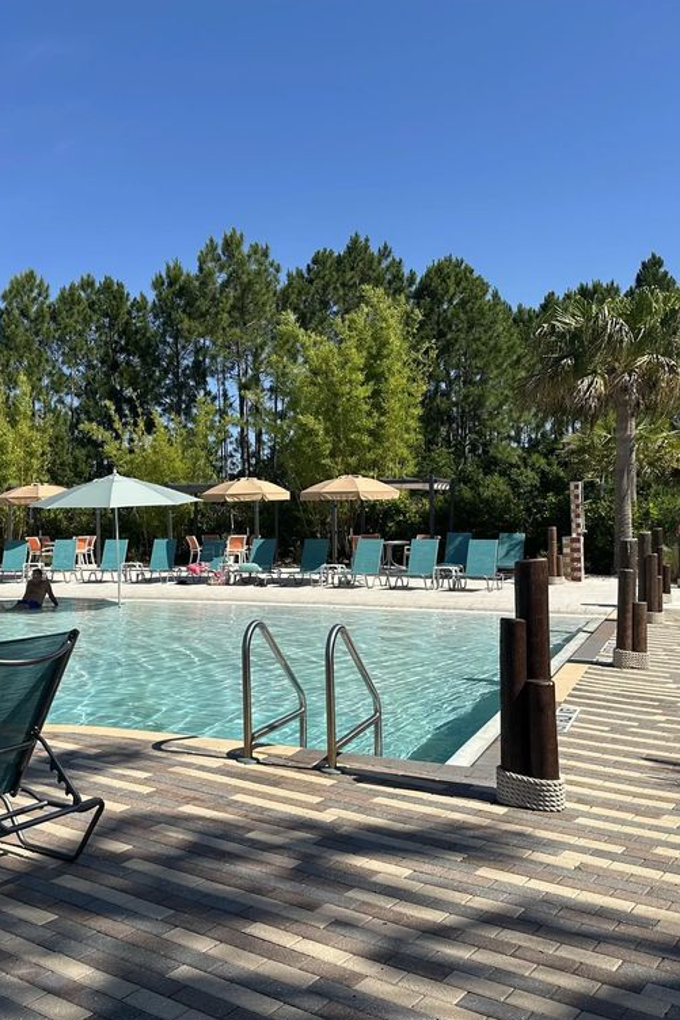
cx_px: 205
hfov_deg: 38.2
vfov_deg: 55.8
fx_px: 964
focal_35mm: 34
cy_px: 517
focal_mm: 6.86
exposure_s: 1/5263
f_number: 1.78
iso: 80
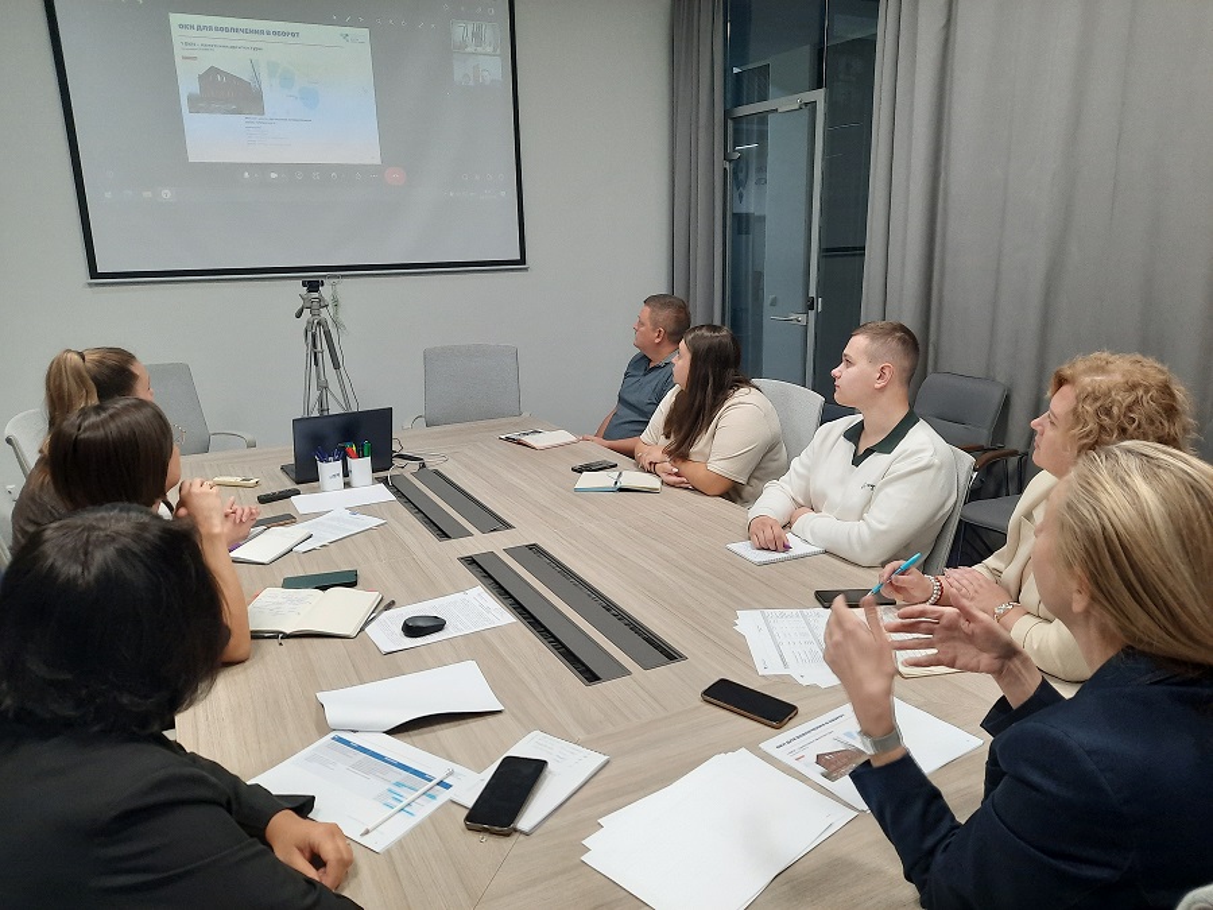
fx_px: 876
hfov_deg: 69.4
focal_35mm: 25
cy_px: 455
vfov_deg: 54.9
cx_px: 606
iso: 250
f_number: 2
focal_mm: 4.6
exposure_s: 1/50
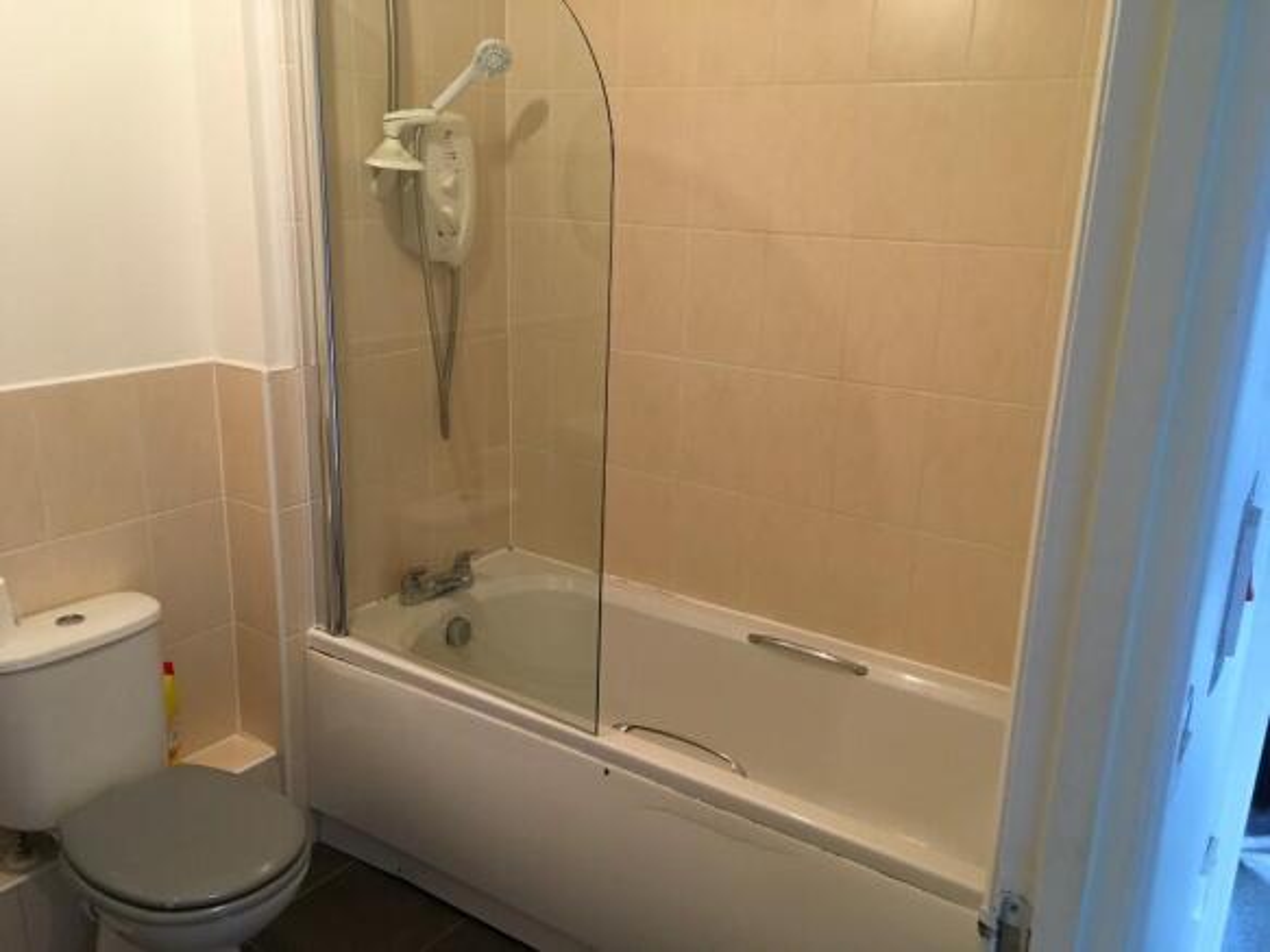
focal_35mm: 29
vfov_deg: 48.2
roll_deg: -0.1
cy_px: 476
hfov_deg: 61.7
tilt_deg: -15.6
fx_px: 1064
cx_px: 635
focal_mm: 4.15
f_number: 2.2
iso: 200
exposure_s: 1/33
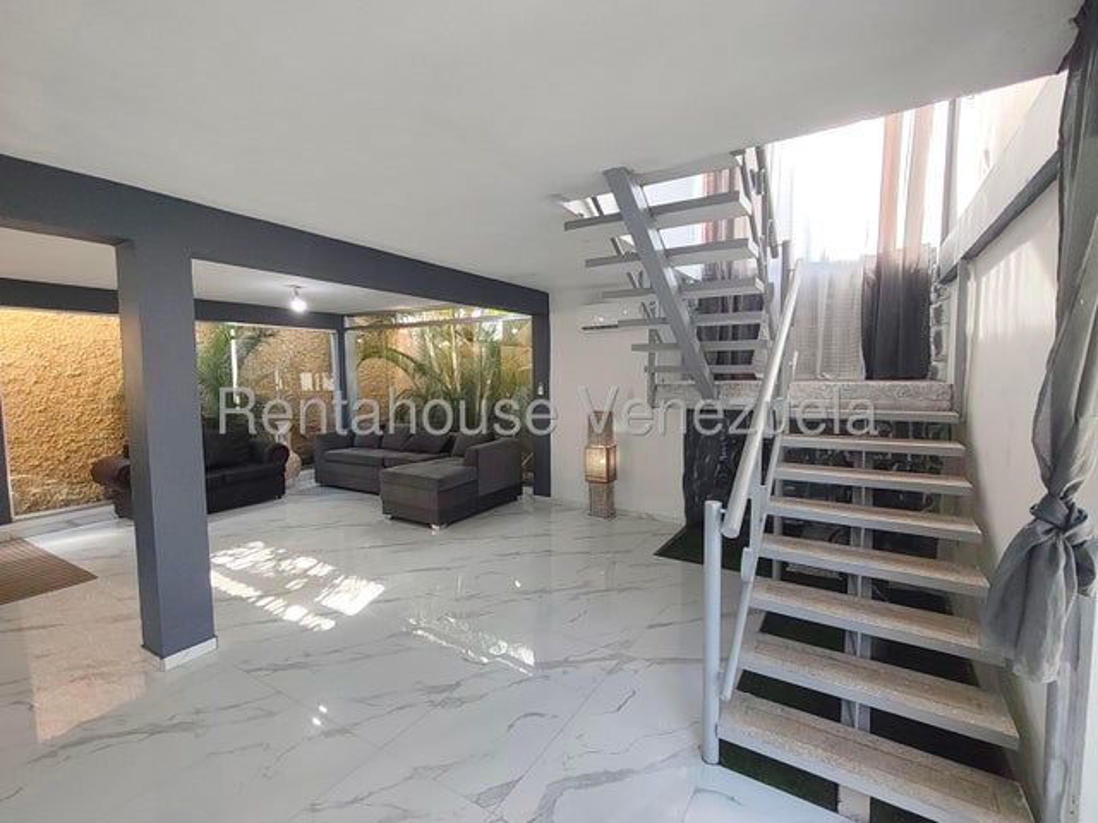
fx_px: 476
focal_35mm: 15
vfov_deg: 81.7
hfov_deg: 98.2
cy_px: 412
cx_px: 549
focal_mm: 1.67
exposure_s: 1/100
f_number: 2.2
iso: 50
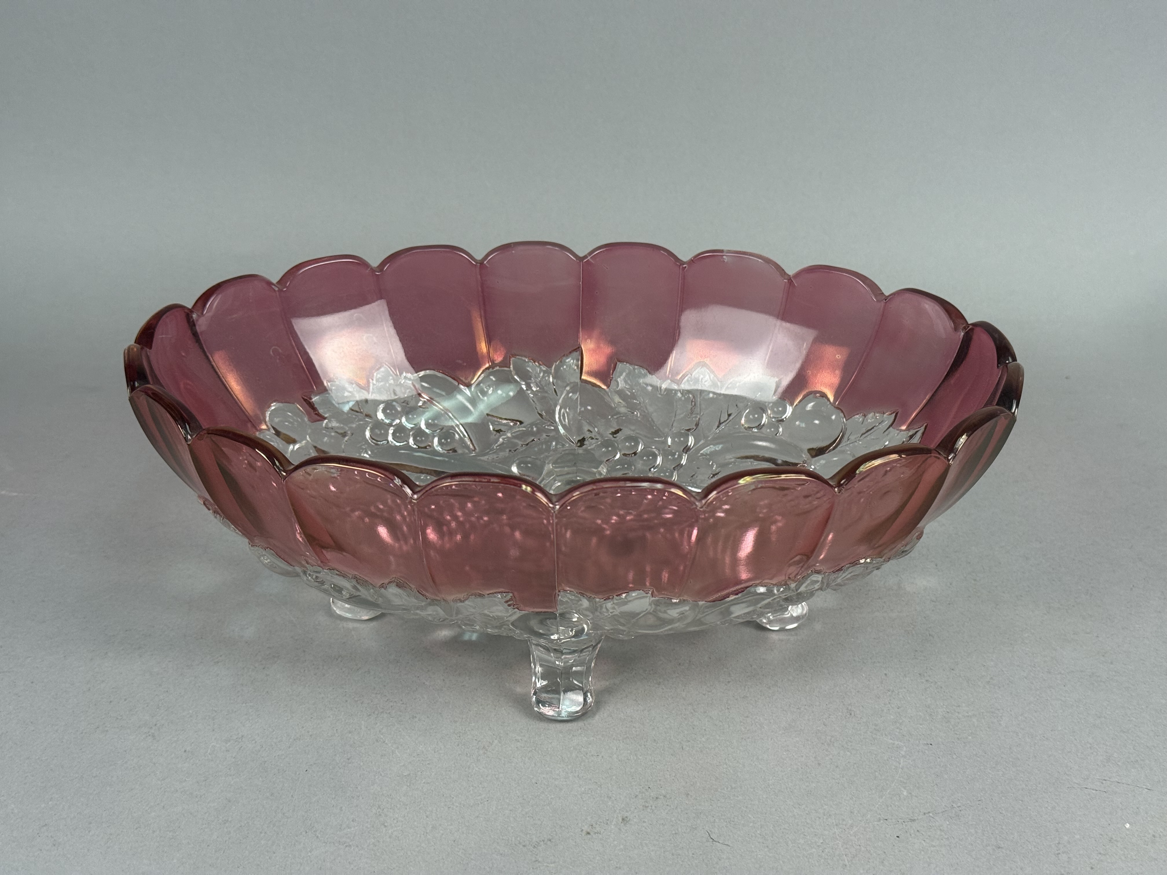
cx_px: 584
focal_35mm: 48
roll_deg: -0.1
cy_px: 438
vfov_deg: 30.3
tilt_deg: -26.2
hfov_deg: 39.7
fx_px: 1618
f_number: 1.78
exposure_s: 1/120
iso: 100
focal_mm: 6.76
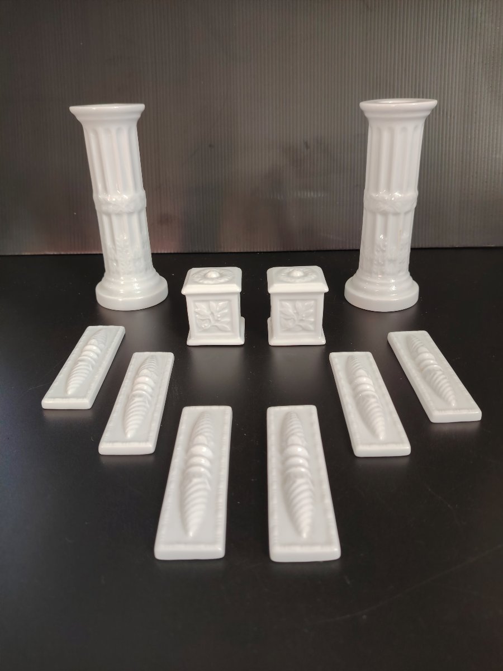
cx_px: 252
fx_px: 465
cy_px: 336
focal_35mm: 24
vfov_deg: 71.6
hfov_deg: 56.8
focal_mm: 5.25
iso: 678
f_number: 1.75
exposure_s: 1/50
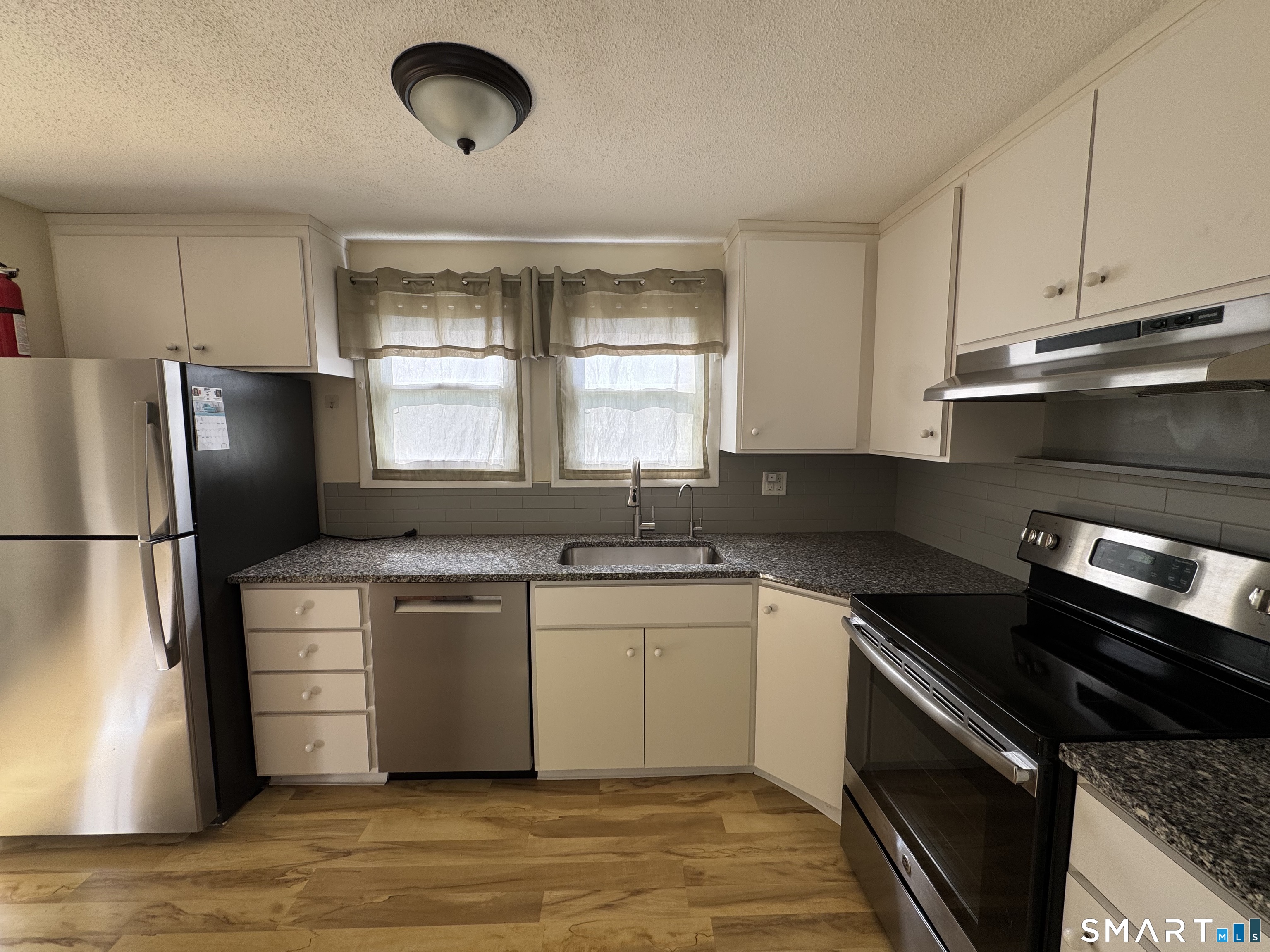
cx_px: 635
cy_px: 476
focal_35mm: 14
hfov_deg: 102.1
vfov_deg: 85.7
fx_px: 514
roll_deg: +0.2
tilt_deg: -6.4
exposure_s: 1/99
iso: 50
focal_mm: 2.22
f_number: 2.2
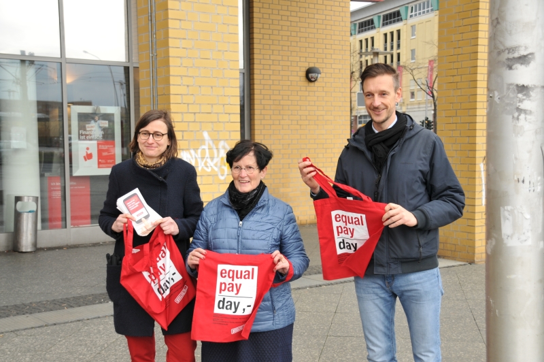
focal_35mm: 54
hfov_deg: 36.9
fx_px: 815
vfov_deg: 25.0
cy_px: 181
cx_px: 272
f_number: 6.3
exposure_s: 1/160
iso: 200
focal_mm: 36
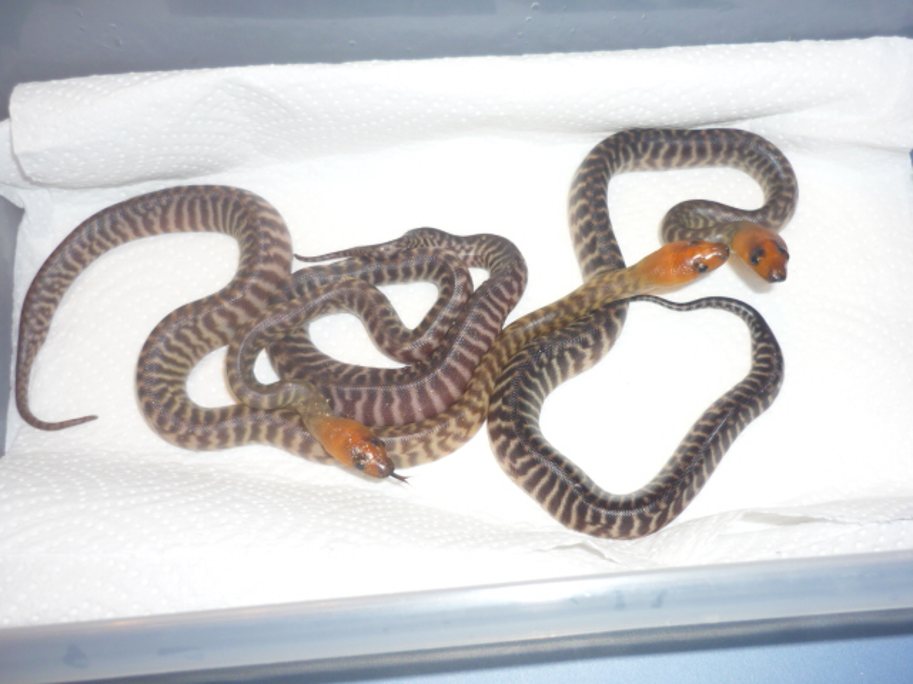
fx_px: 976
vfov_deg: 38.7
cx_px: 456
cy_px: 342
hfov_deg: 50.1
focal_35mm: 37
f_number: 2.8
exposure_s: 1/30
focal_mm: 5.5
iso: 100
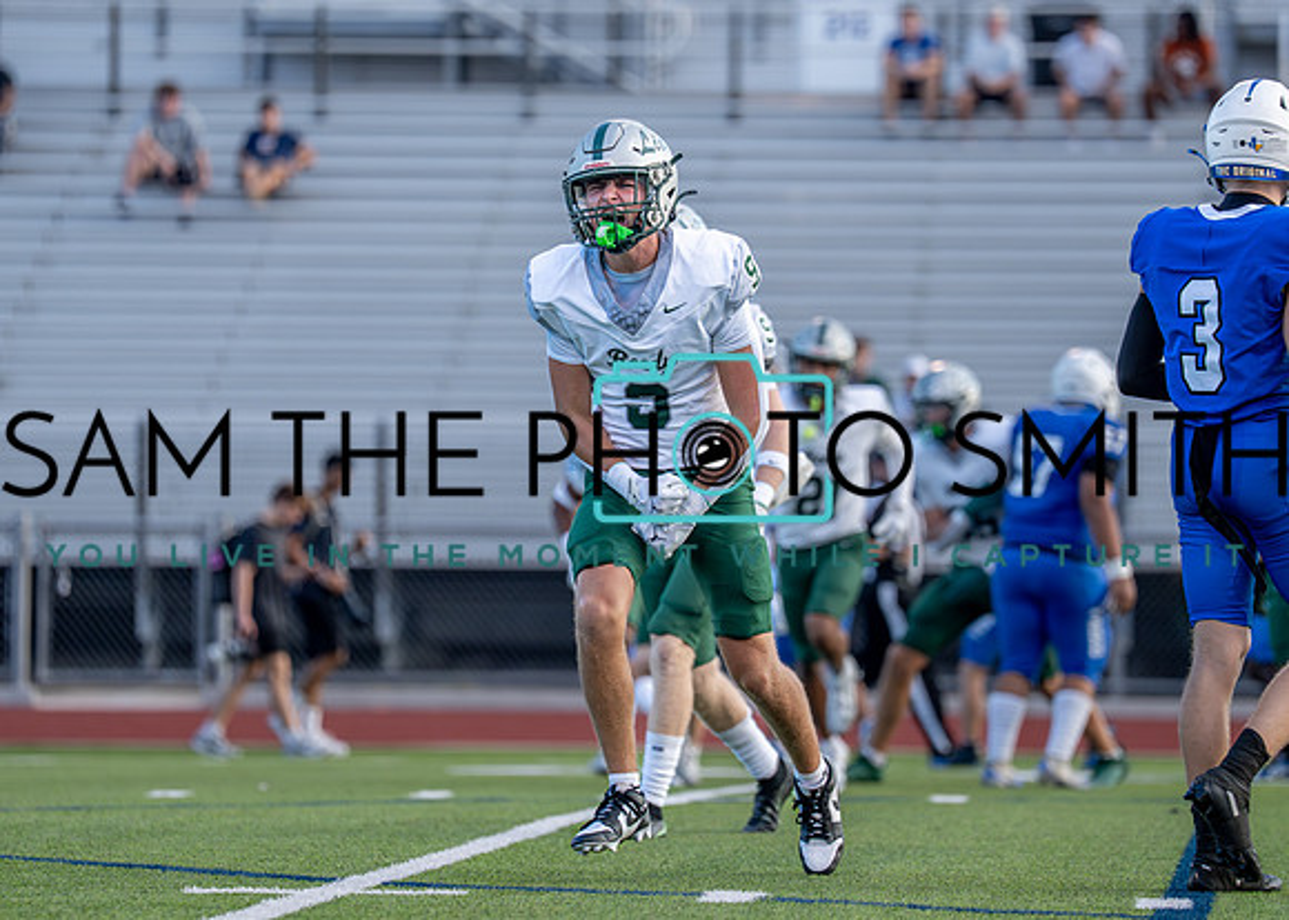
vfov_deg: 5.6
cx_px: 684
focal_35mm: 259
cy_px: 430
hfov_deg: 7.8
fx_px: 9488
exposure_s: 1/1250
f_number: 2.8
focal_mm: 173
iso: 320
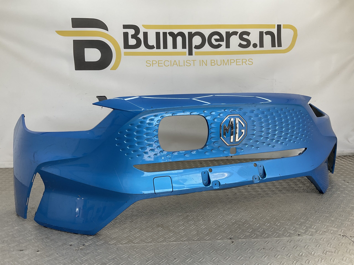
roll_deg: +0.1
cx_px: 177
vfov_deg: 48.2
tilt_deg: -9.4
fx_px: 297
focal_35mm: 29
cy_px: 132
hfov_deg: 61.7
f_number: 1.8
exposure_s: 1/201
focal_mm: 3
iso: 16
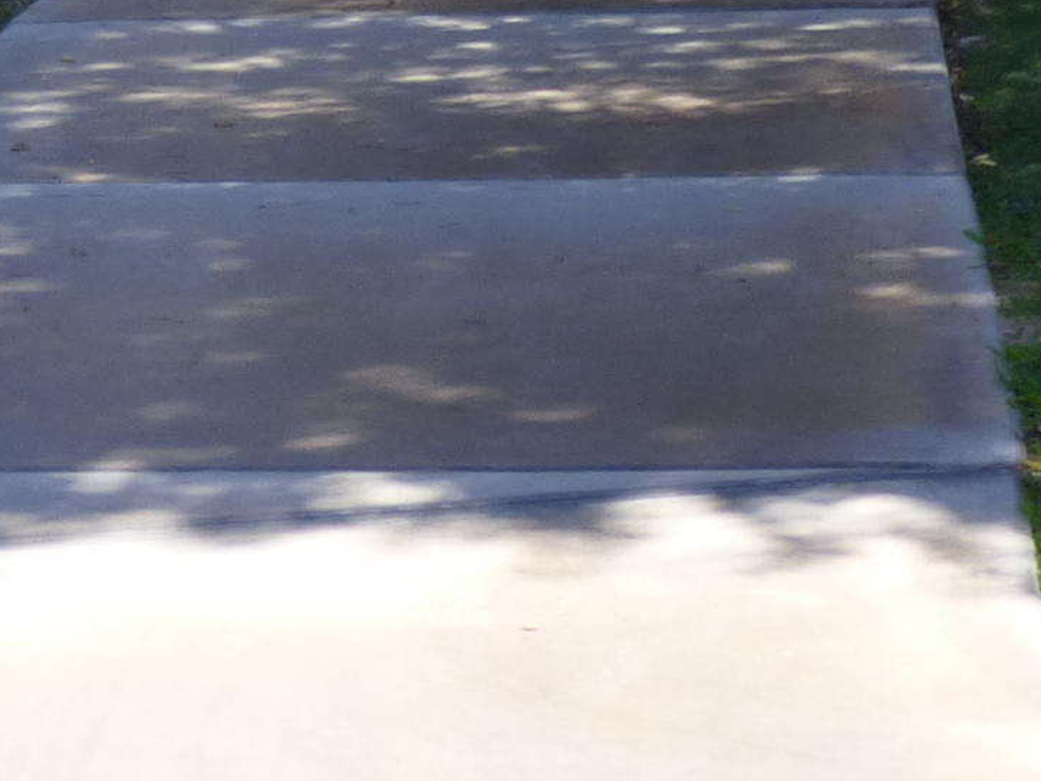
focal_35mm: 149
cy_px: -736
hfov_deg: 13.2
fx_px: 4482
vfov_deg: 9.4
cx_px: 793
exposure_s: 1/500
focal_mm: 6.18
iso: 100
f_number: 3.4
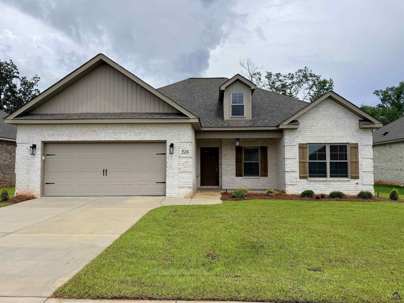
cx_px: 202
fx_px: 280
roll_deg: -0.5
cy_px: 152
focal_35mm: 24
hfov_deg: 71.6
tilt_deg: +2.9
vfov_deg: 56.8
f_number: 1.78
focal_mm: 6.76
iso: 80
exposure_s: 1/10309
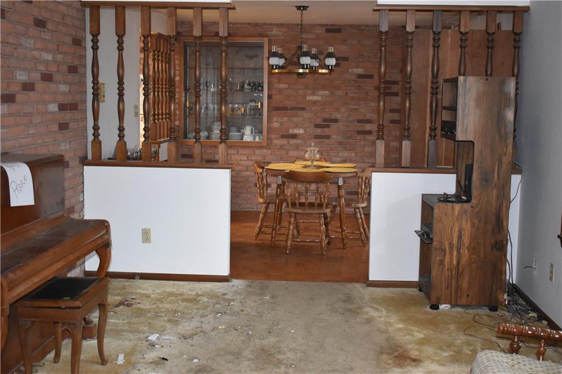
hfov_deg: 42.3
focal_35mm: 46
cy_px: 187
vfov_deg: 28.9
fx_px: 726
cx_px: 281
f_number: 4.2
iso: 3200
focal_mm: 31
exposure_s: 1/60
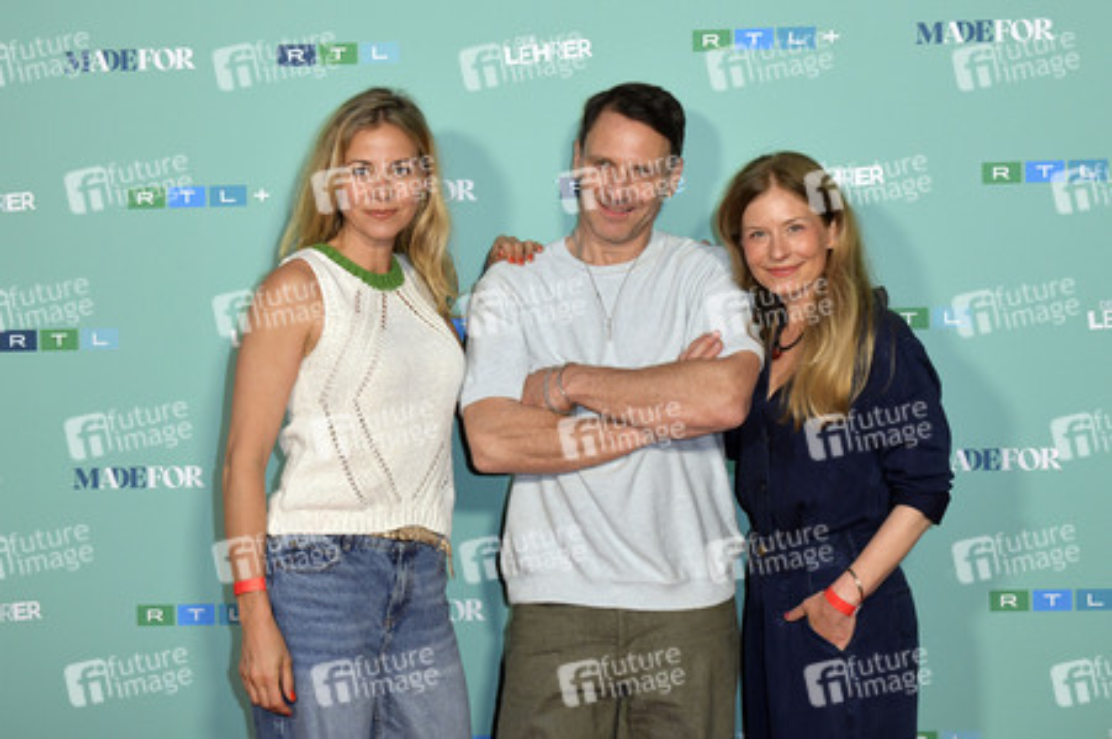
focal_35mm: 52
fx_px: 1605
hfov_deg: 38.2
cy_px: 370
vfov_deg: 26.0
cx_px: 556
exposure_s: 1/250
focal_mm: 52
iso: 1600
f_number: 6.3
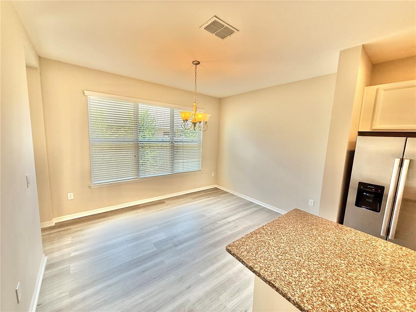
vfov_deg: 85.7
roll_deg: -2.4
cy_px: 156
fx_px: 168
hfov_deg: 102.1
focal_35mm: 14
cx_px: 208
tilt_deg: -6.9
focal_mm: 2.22
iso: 50
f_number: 2.2
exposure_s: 1/120
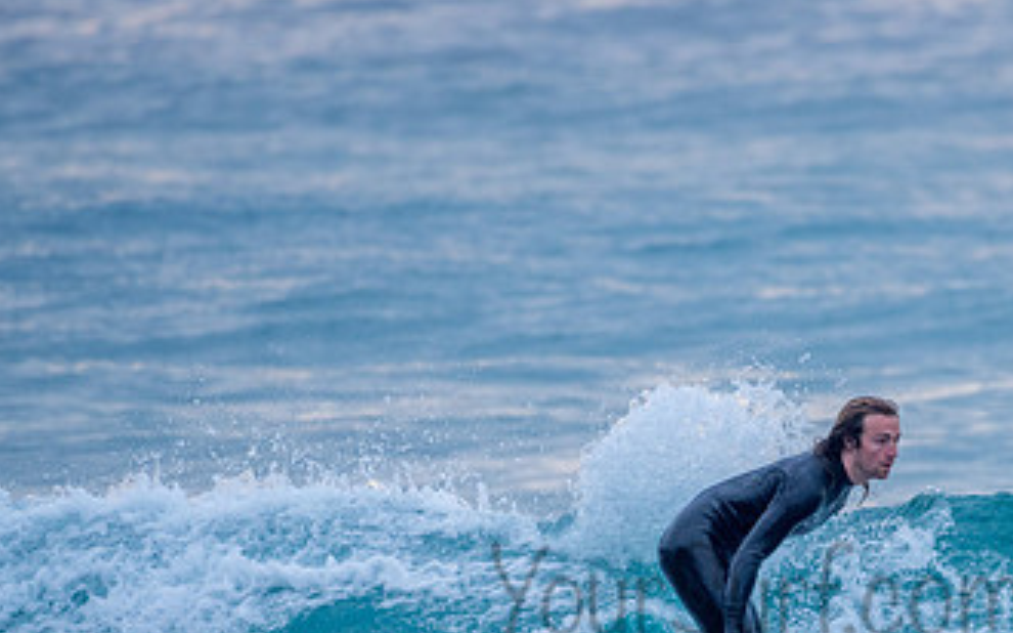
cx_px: 808
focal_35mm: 1100
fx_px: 30358
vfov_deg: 1.2
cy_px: 573
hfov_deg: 1.9
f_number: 5.6
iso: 400
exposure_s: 1/500
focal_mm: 500
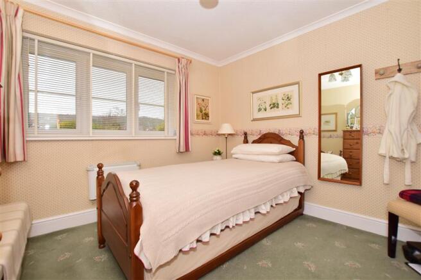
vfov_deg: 77.3
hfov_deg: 100.4
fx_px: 175
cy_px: 140
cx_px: 210
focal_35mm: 15
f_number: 7.1
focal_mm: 10
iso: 400
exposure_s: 1/125
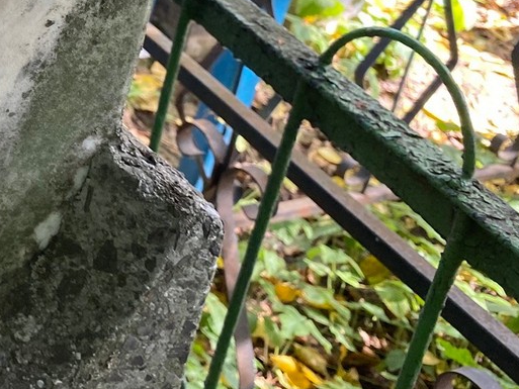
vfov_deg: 18.9
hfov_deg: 23.2
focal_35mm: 73
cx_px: -181
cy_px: -91
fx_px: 1095
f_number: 1.8
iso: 80
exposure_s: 1/121
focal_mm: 4.25
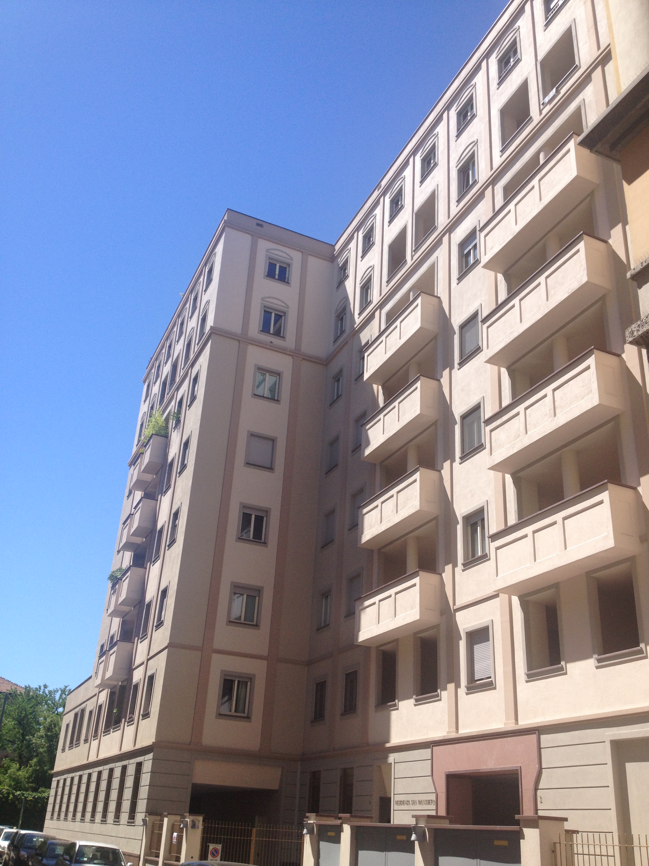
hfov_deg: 40.7
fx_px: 875
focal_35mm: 35
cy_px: 433
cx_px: 324
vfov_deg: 52.6
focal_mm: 4.28
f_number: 2.4
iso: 50
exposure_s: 1/1453
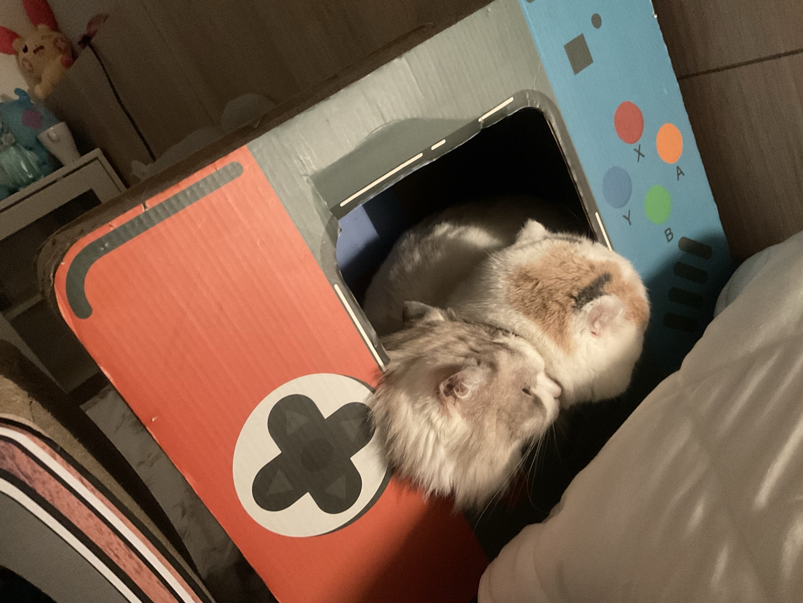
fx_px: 673
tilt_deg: -20.4
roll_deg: +28.3
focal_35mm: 29
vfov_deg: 48.2
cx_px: 402
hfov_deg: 61.7
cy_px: 302
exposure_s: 1/24
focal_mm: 3
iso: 500
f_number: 1.8
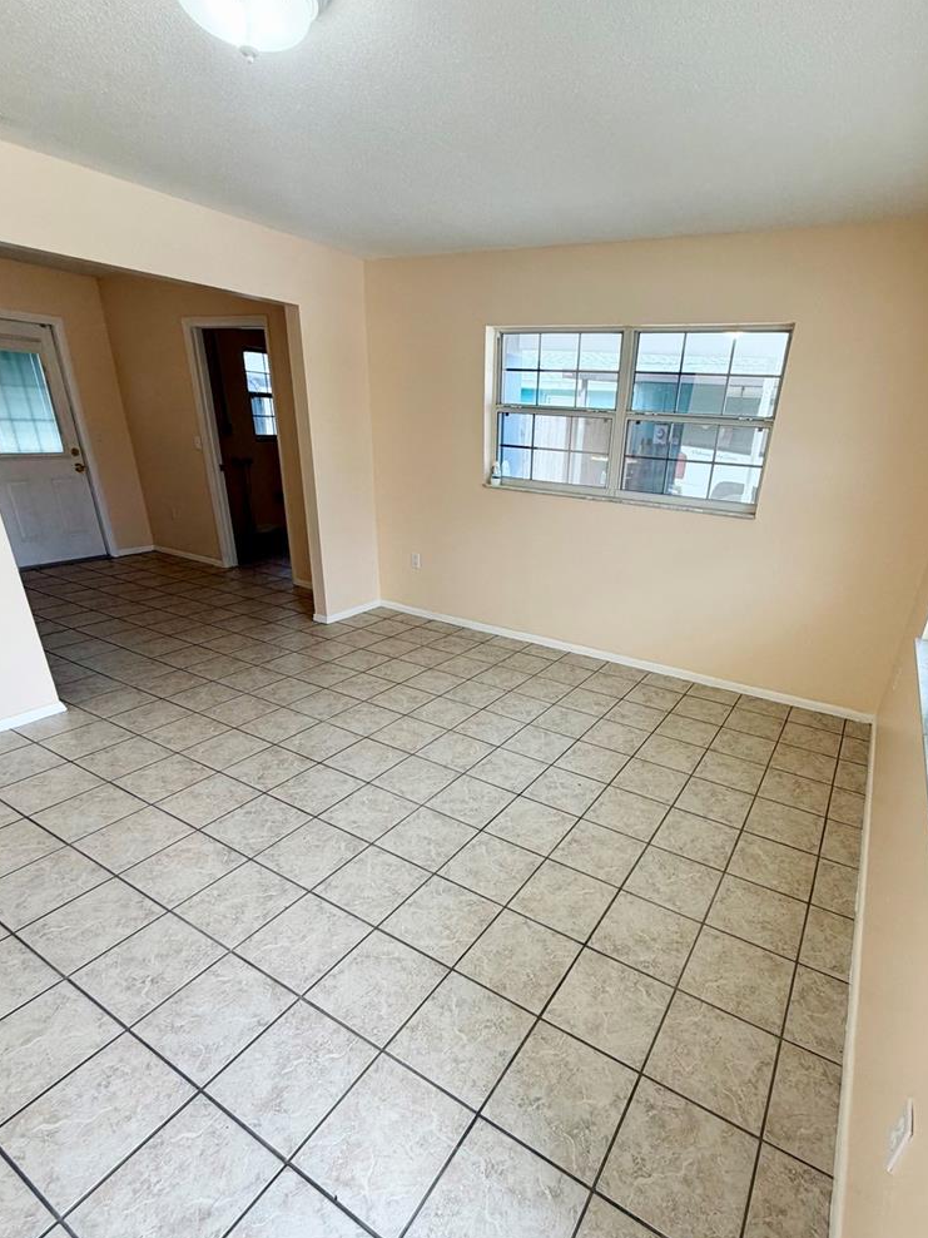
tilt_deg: -25.6
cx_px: 535
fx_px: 608
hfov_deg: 74.3
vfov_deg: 90.5
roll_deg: -3.9
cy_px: 704
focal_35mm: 17
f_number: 2.2
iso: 50
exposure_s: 1/121
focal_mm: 2.22
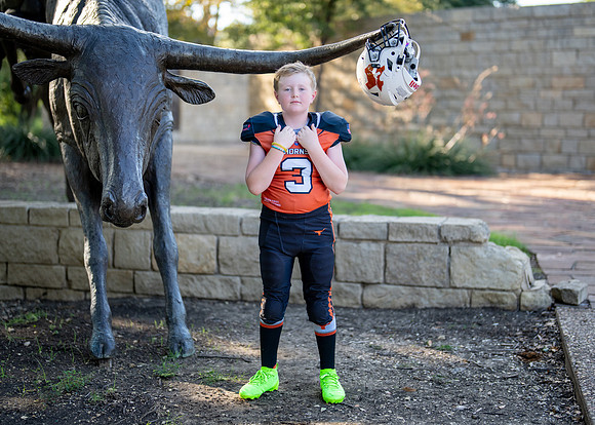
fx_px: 1033
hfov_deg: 32.1
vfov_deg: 23.2
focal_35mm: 61
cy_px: 207
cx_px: 296
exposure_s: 1/2000
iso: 200
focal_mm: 50
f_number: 1.2
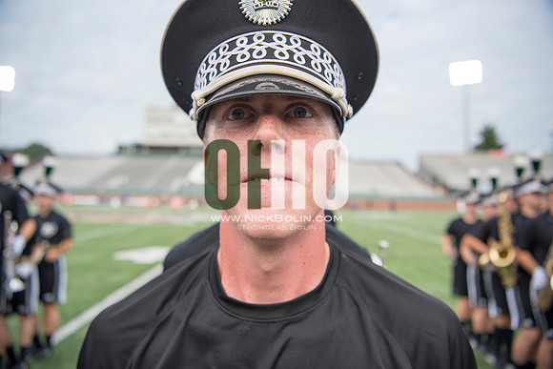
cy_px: 184
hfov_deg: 73.7
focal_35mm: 24
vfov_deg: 53.2
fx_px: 369
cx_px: 276
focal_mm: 24
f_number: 2.8
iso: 400
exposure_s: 1/2000
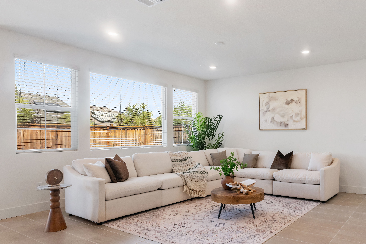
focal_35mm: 26
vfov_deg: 49.3
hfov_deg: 67.1
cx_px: 250
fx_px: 264
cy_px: 143
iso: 400
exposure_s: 1/50
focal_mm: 19
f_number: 9
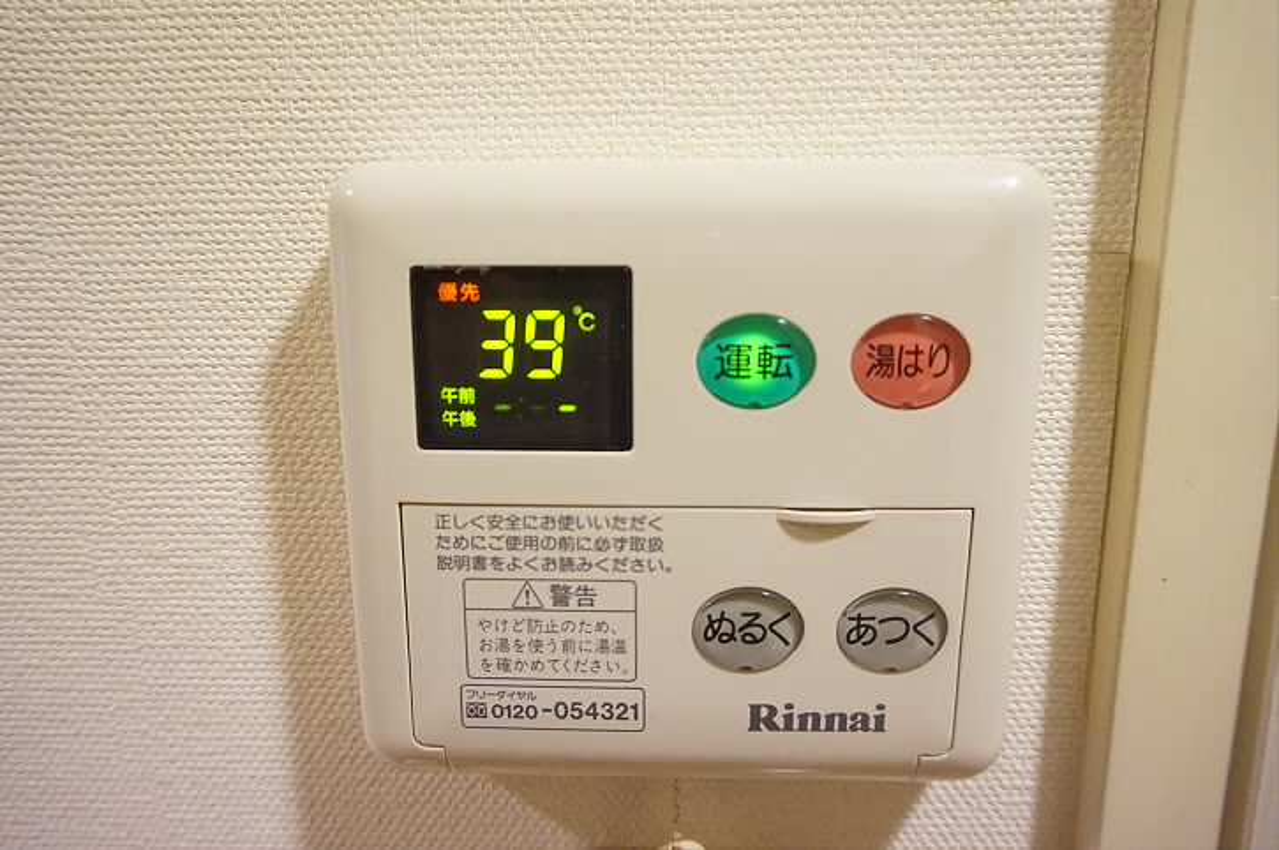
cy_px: 425
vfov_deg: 53.0
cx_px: 640
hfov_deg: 73.8
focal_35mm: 24
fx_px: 852
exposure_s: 1/80
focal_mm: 16
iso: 3200
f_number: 3.5
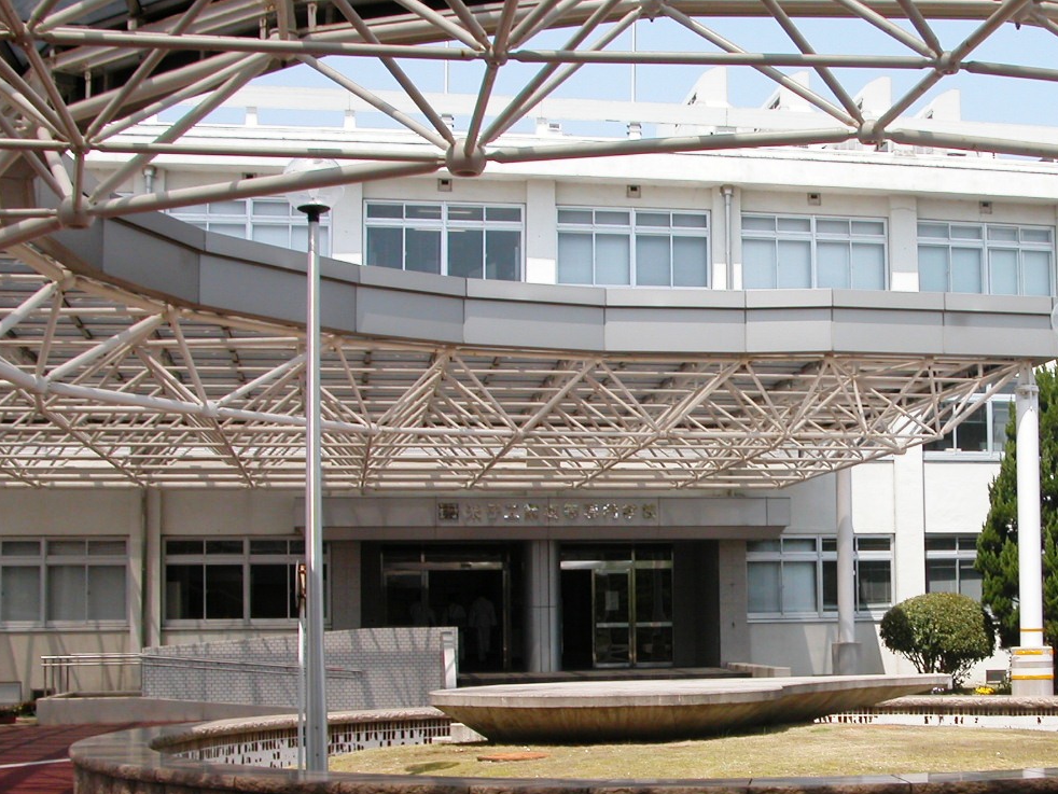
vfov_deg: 25.5
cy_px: 525
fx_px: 1743
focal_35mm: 57
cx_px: 806
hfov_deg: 33.1
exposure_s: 1/316
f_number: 5.6
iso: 100
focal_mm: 8.9
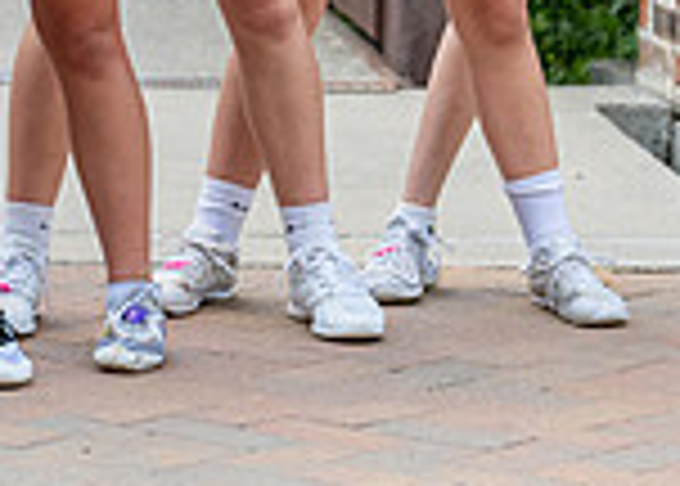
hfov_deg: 7.7
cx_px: -429
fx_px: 4966
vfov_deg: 5.6
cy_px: -205
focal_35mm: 257
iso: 320
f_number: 2.5
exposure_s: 1/640
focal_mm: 50
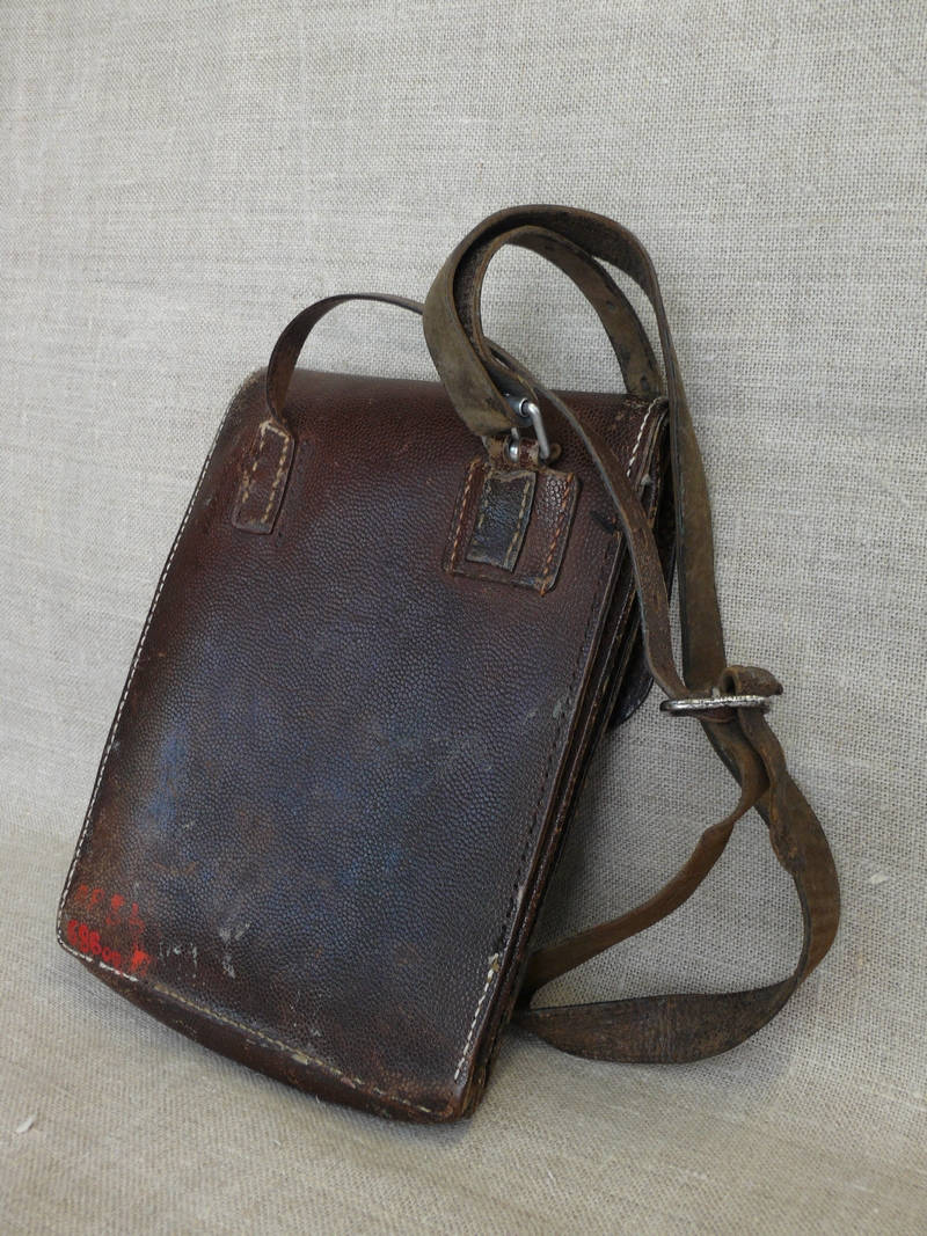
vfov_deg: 50.1
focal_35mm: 37
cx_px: 464
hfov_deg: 38.7
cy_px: 618
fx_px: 1321
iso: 100
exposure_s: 1/30
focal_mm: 7.8
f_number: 4
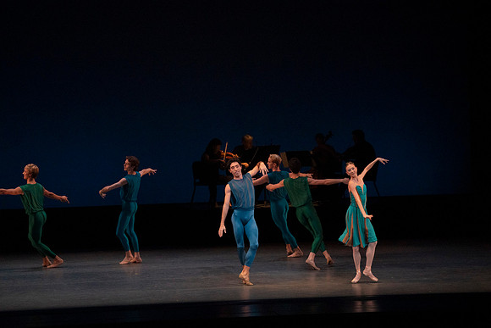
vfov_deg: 7.4
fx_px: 2524
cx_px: 246
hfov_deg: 11.1
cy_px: 164
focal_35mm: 185
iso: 8000
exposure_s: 1/400
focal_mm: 185
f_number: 8
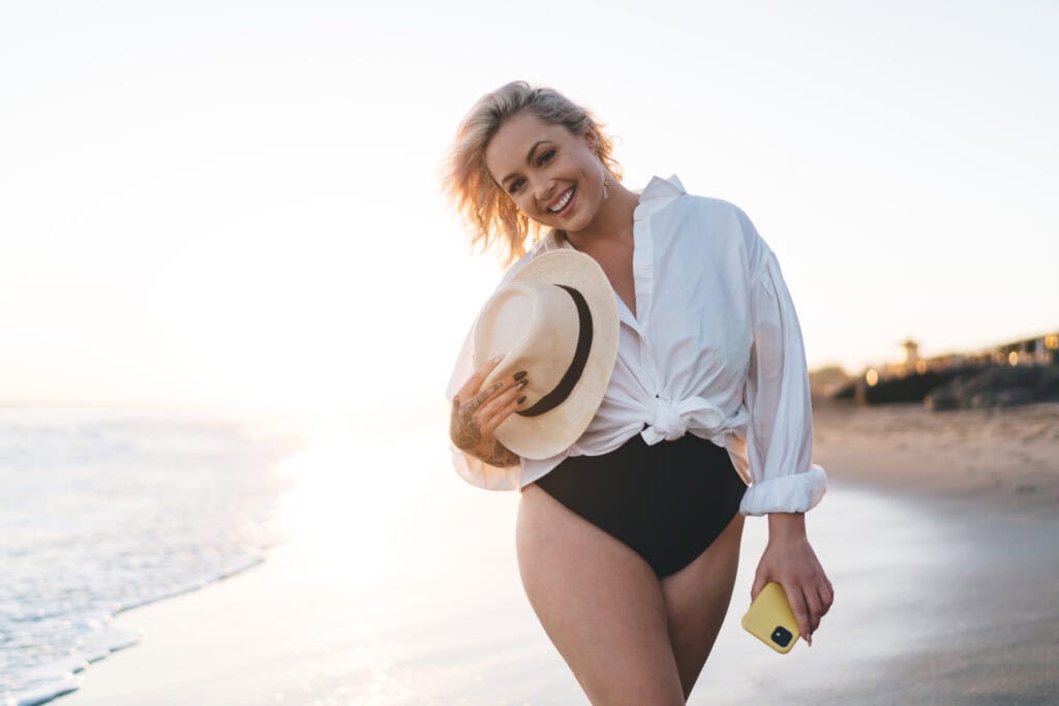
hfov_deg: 54.4
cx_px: 530
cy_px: 353
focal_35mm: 35
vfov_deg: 37.9
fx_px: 1030
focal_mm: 35
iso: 100
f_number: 1.6
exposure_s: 1/1000
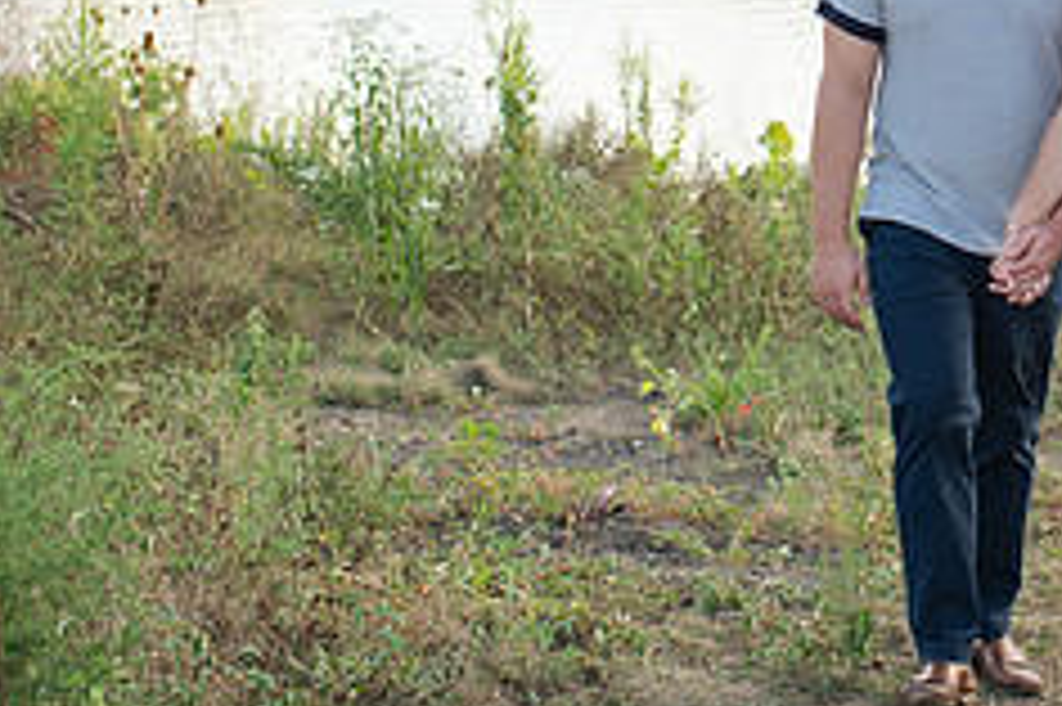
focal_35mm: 90
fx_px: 2653
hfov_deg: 21.9
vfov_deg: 14.8
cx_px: 1048
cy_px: -94
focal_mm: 35
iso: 100
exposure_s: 1/500
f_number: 3.2
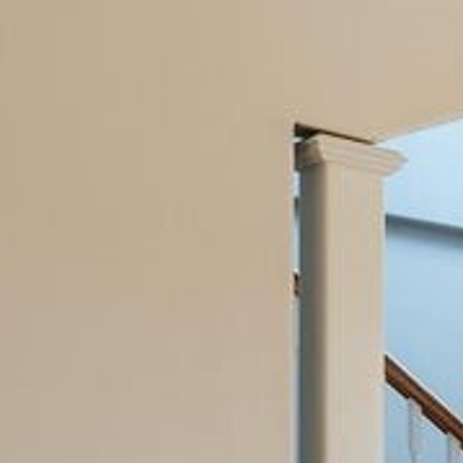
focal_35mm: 117
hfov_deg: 11.0
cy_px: 662
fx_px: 1770
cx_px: 1298
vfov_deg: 14.1
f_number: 8
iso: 200
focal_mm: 16
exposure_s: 1/13
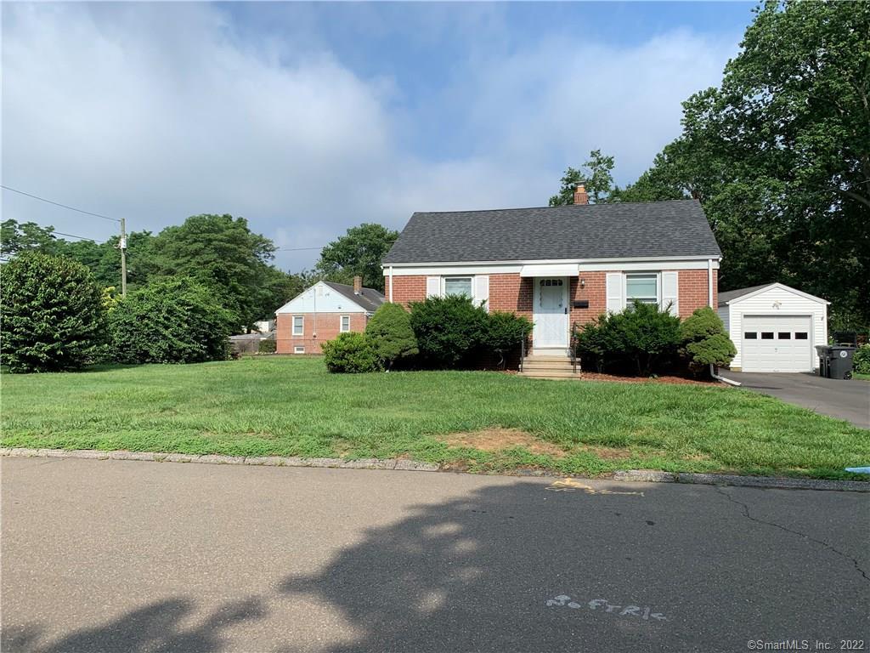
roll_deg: -0.1
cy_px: 326
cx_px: 435
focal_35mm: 26
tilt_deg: +1.9
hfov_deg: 67.3
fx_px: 653
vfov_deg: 53.1
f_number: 1.8
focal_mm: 4.25
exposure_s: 1/2364
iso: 25
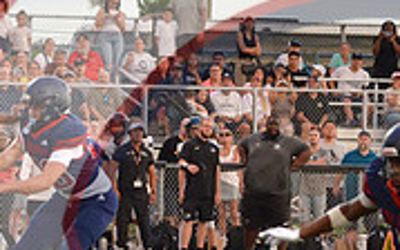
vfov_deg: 2.9
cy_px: 223
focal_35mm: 456
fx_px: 4973
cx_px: 364
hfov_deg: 4.6
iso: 2000
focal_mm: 92
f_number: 4.5
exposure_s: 1/500
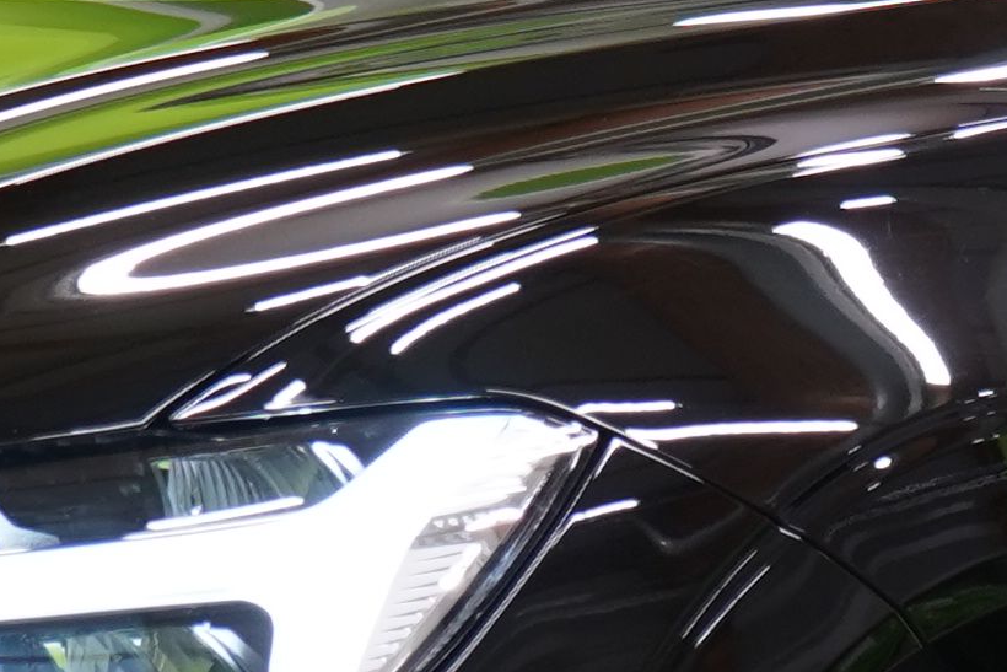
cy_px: 418
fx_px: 10435
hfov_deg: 5.5
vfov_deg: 3.7
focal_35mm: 373
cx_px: 516
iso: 400
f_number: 5
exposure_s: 1/30
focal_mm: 51
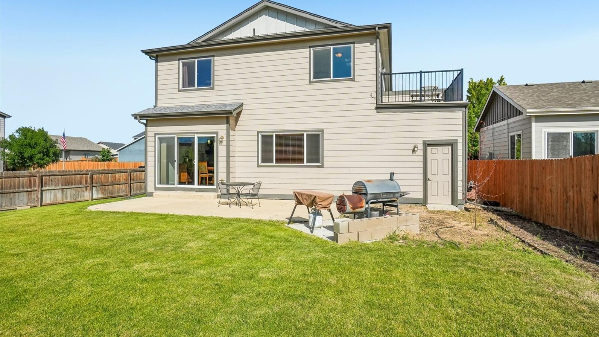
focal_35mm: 21
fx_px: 326
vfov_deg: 54.5
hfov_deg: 85.2
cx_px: 301
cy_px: 152
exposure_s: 1/2000
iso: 400
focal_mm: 13
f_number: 8
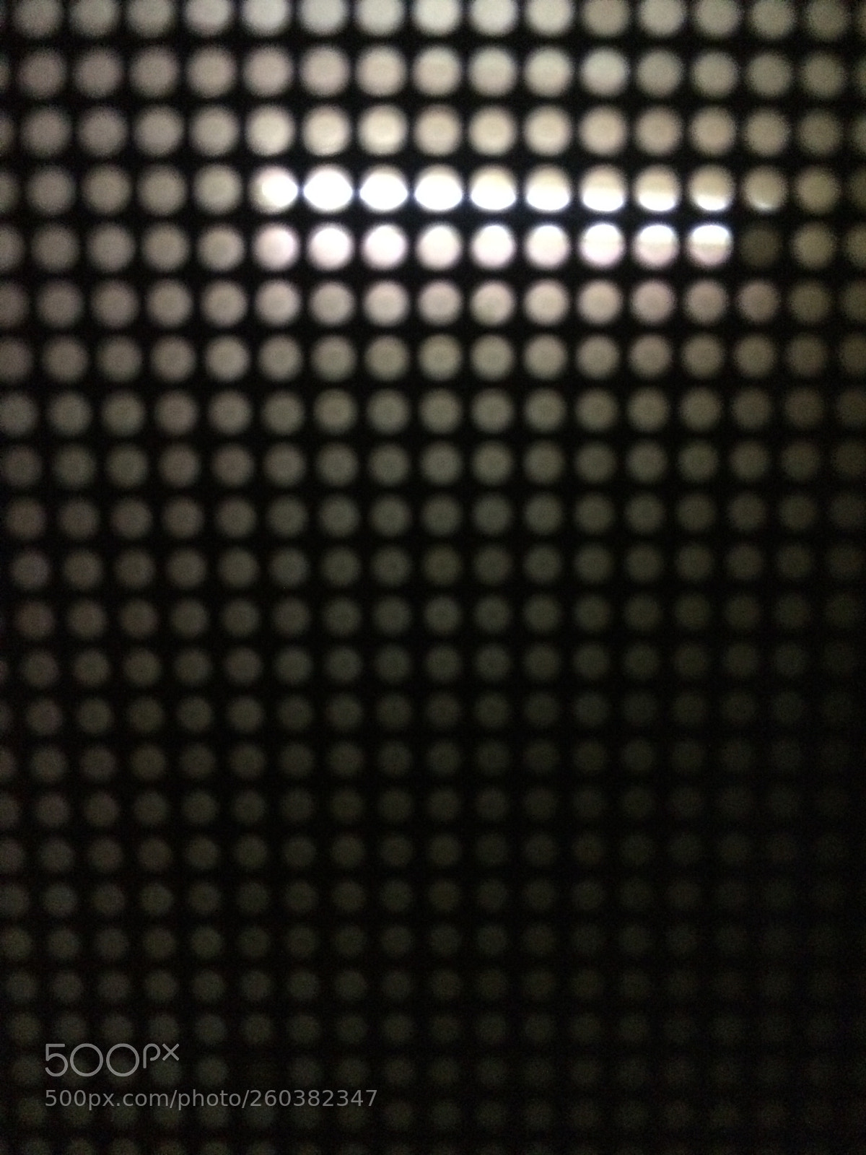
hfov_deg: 48.2
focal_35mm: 29
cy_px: 578
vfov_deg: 61.7
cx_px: 433
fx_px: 967
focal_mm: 4.15
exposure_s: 1/17
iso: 640
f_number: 2.2
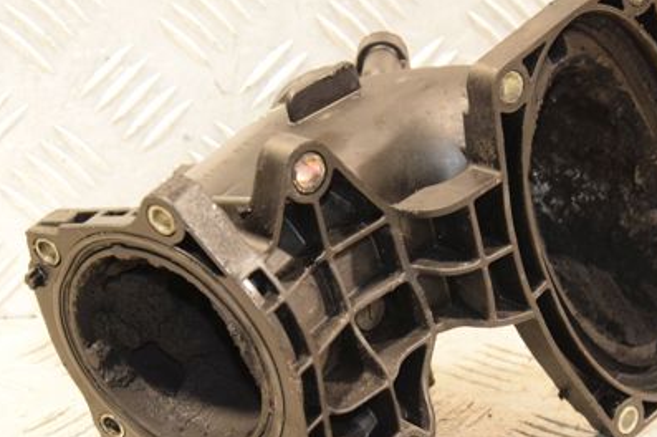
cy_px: 267
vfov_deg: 12.6
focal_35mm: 109
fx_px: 1984
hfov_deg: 18.8
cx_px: 386
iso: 1600
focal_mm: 45
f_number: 6.3
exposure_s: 1/60
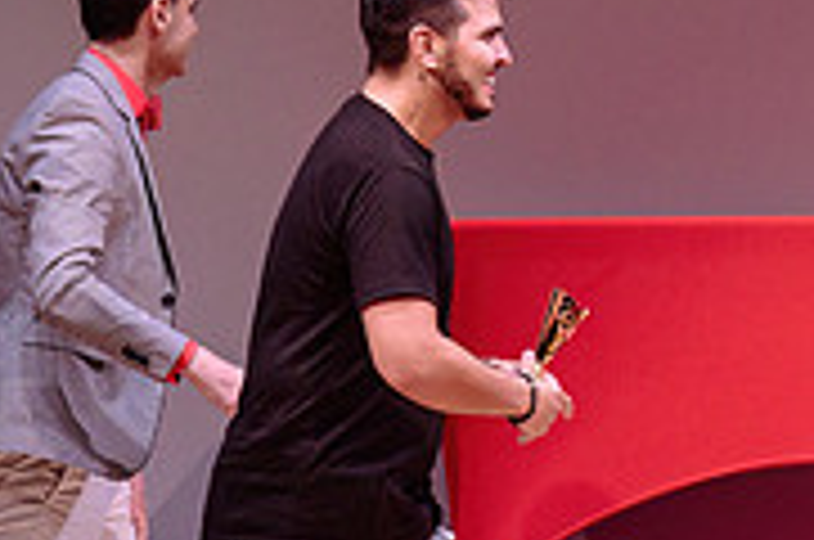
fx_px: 6455
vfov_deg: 4.8
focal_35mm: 286
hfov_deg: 7.2
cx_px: 705
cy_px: 394
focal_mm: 70
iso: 1000
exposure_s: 1/400
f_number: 3.2
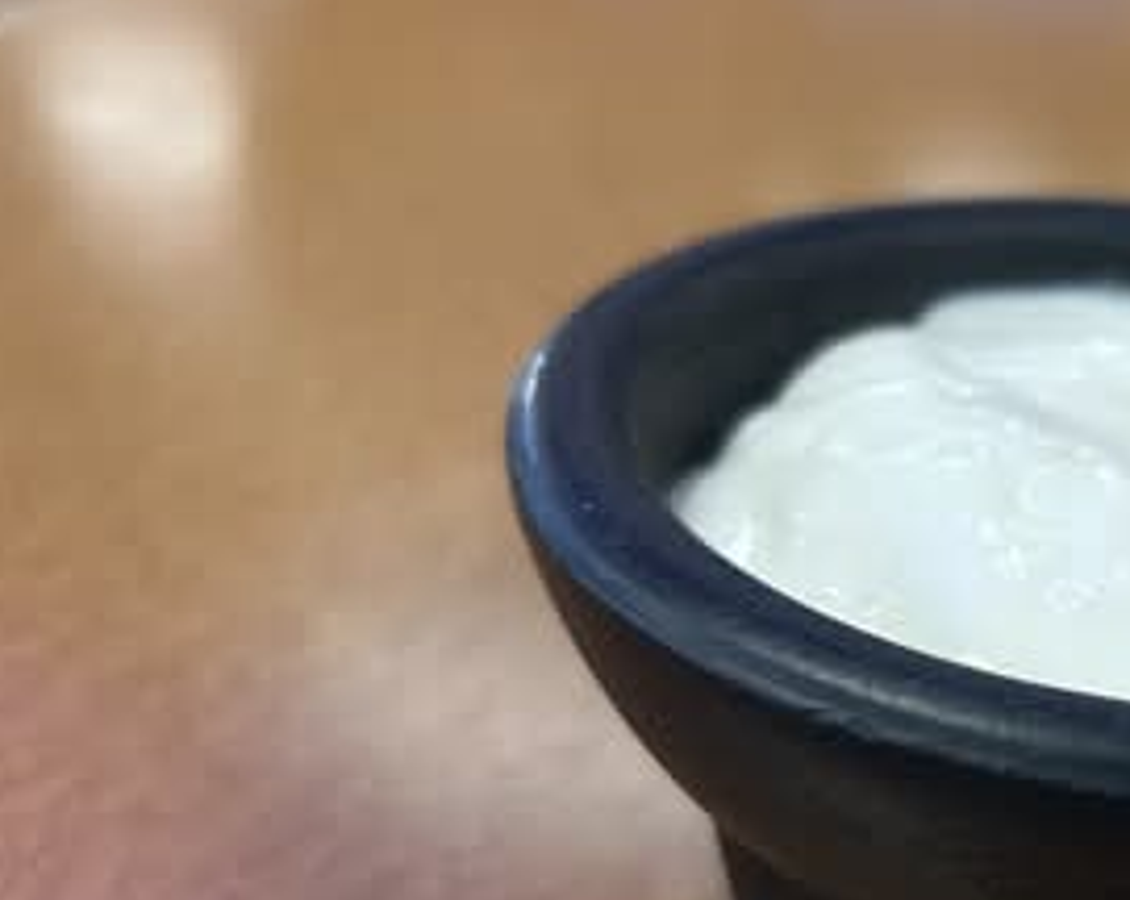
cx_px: 1126
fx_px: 1837
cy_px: 696
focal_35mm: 55
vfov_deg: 27.1
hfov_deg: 31.6
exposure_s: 1/120
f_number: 1.5
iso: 100
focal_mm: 5.7
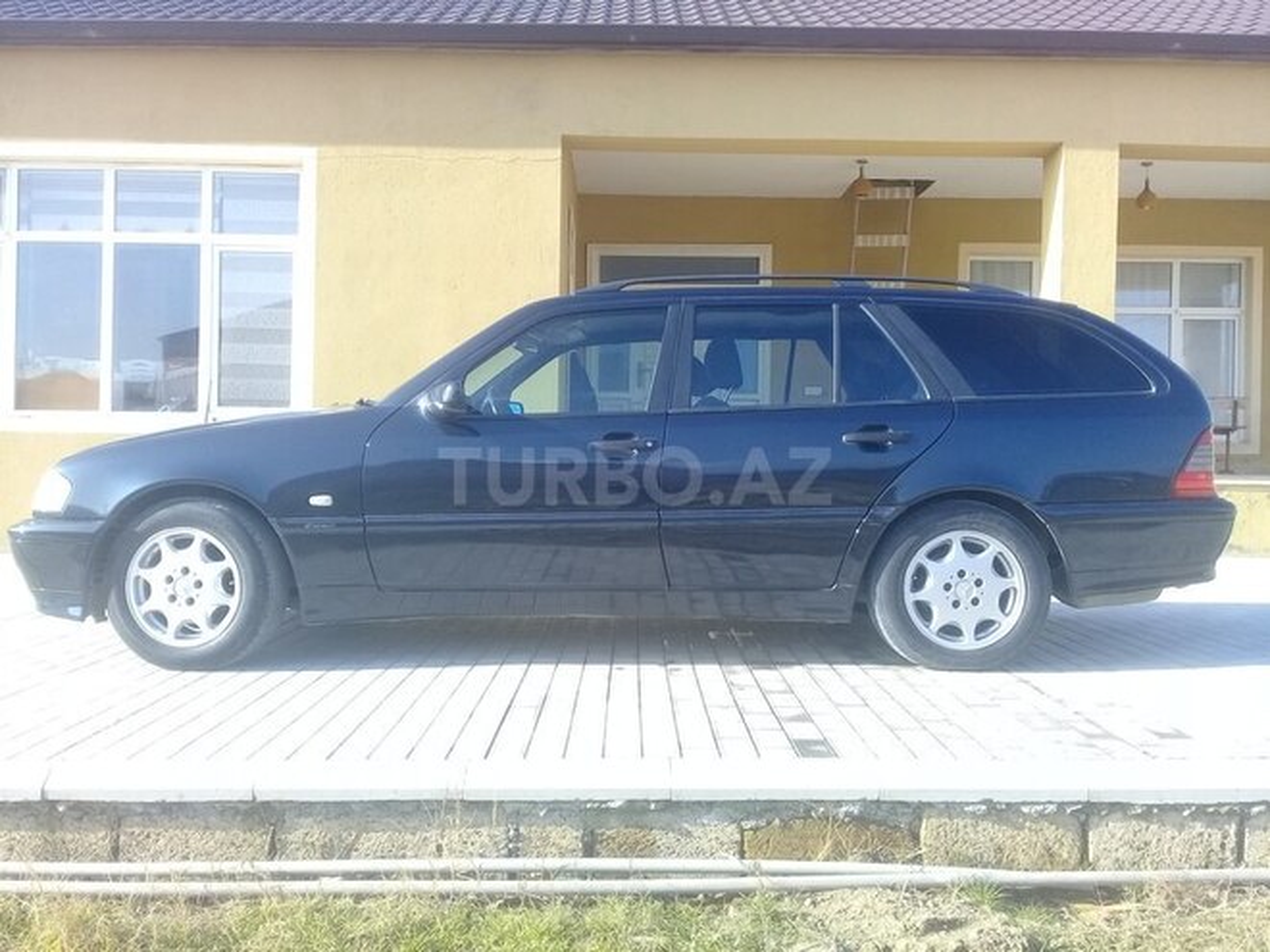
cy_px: 476
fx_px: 1137
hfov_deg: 58.4
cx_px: 635
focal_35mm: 31
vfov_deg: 45.4
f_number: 2.2
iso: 50
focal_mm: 3.3
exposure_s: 1/323
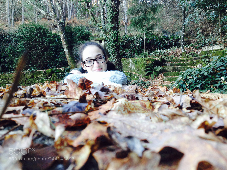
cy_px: 85
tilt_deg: -1.9
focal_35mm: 35
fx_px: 230
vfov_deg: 40.7
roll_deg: -3.1
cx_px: 114
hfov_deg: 52.6
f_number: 2.4
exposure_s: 1/30
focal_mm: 4.28
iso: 50
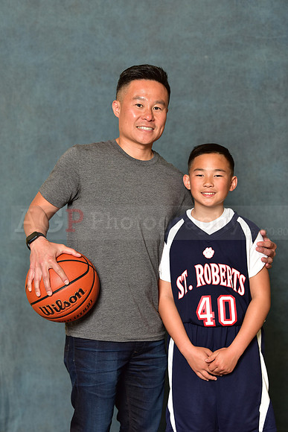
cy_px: 216
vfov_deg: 23.6
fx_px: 1031
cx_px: 144
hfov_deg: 15.9
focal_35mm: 86
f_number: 4.5
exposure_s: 1/200
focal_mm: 86
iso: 320
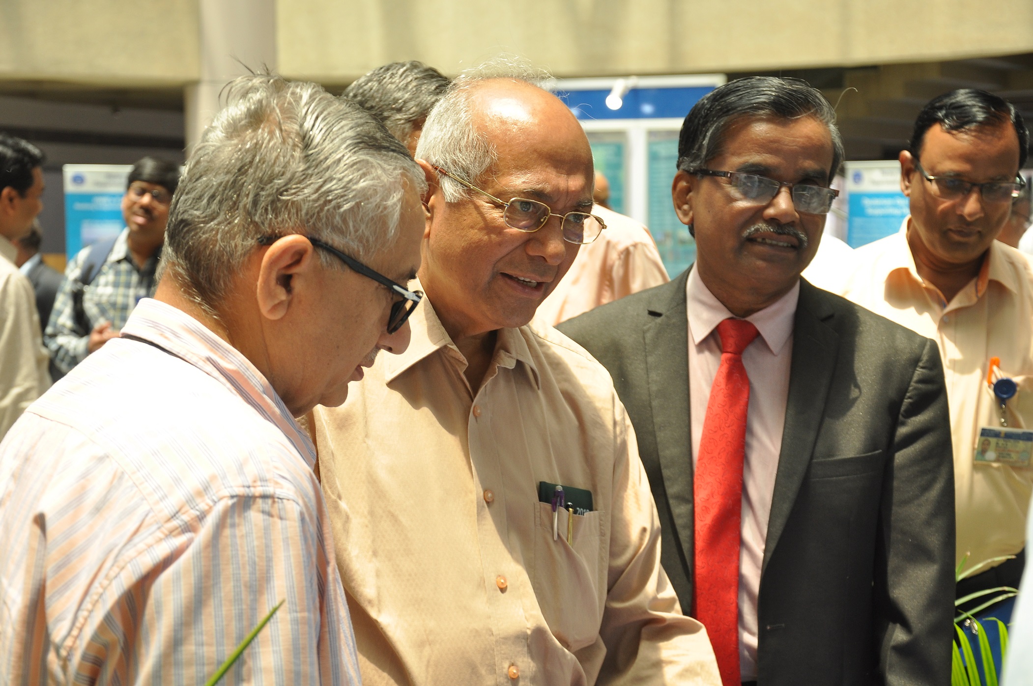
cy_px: 343
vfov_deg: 18.9
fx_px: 2063
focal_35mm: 72
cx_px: 516
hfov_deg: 28.1
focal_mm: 48
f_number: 5.6
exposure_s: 1/125
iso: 400
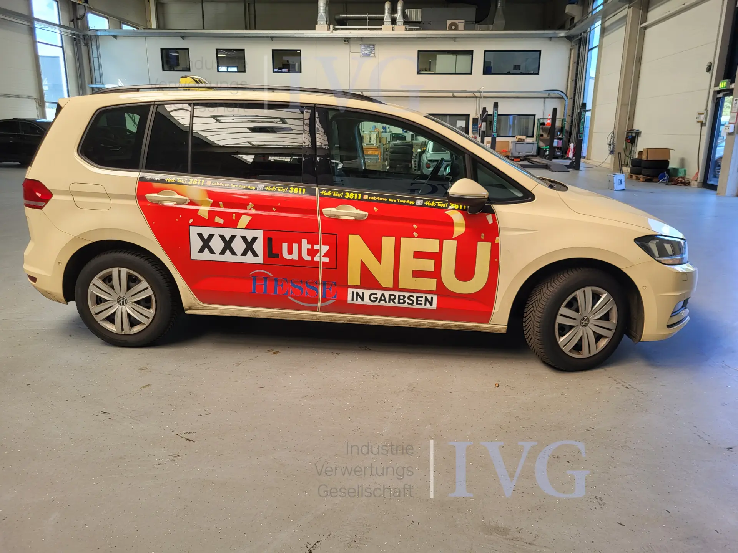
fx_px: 554
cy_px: 276
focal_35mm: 26
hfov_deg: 67.3
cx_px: 369
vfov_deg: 53.1
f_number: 1.8
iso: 40
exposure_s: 1/141
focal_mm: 5.4
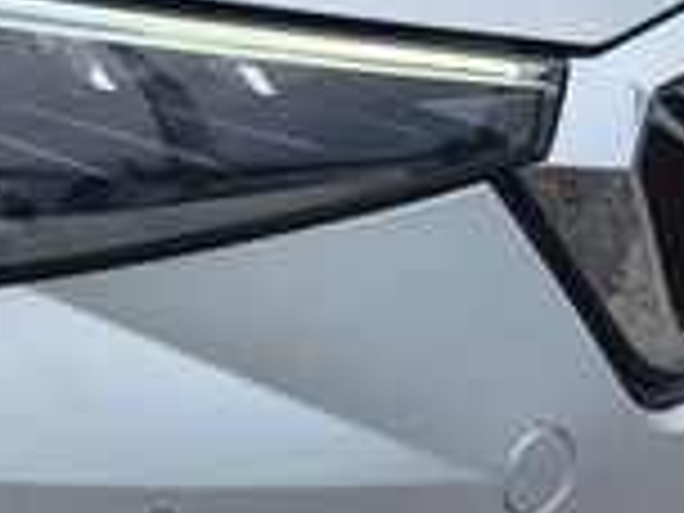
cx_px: -1044
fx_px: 3063
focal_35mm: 155
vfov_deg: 9.5
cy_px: -18
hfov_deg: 10.6
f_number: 1.8
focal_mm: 5.4
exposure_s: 1/690
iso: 25
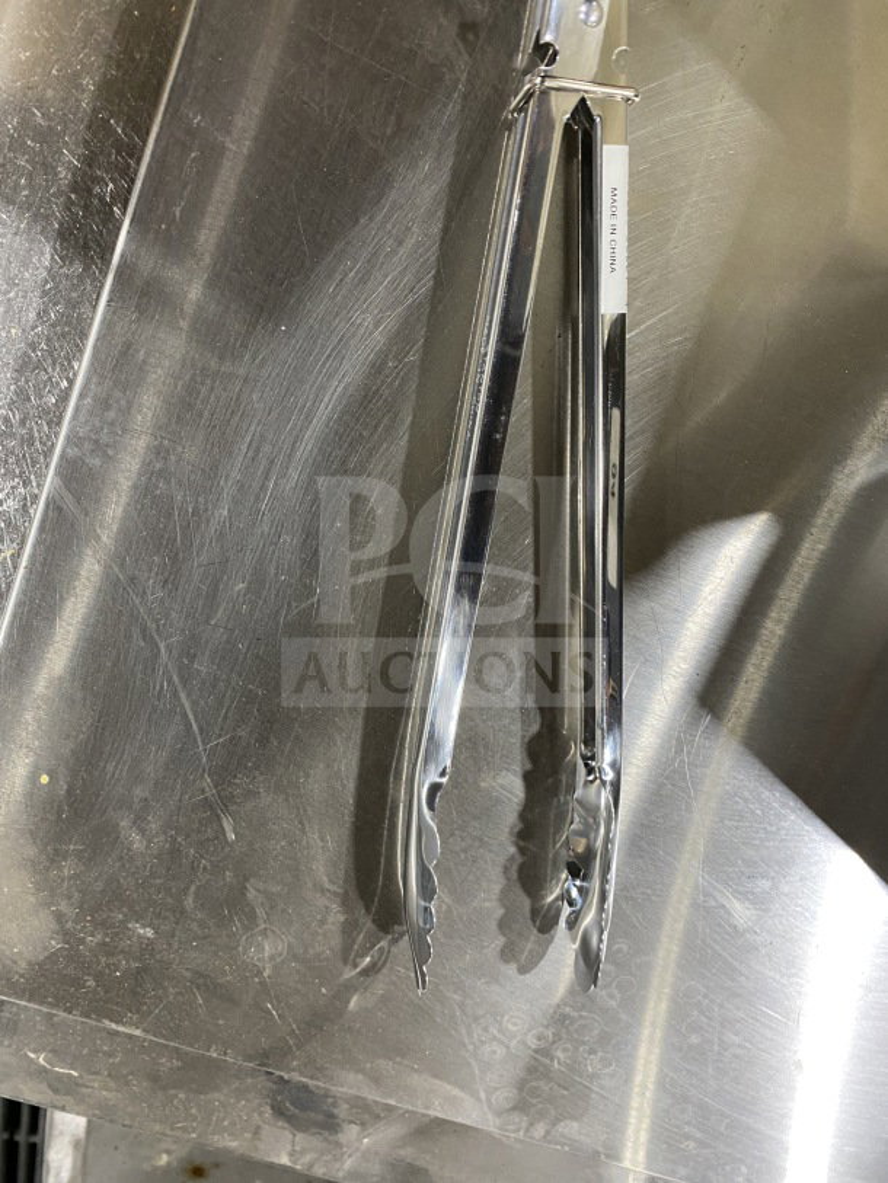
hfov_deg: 53.1
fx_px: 889
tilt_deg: -69.9
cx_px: 444
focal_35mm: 26
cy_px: 592
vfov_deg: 67.3
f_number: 1.8
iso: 250
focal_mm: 4.25
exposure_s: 1/60
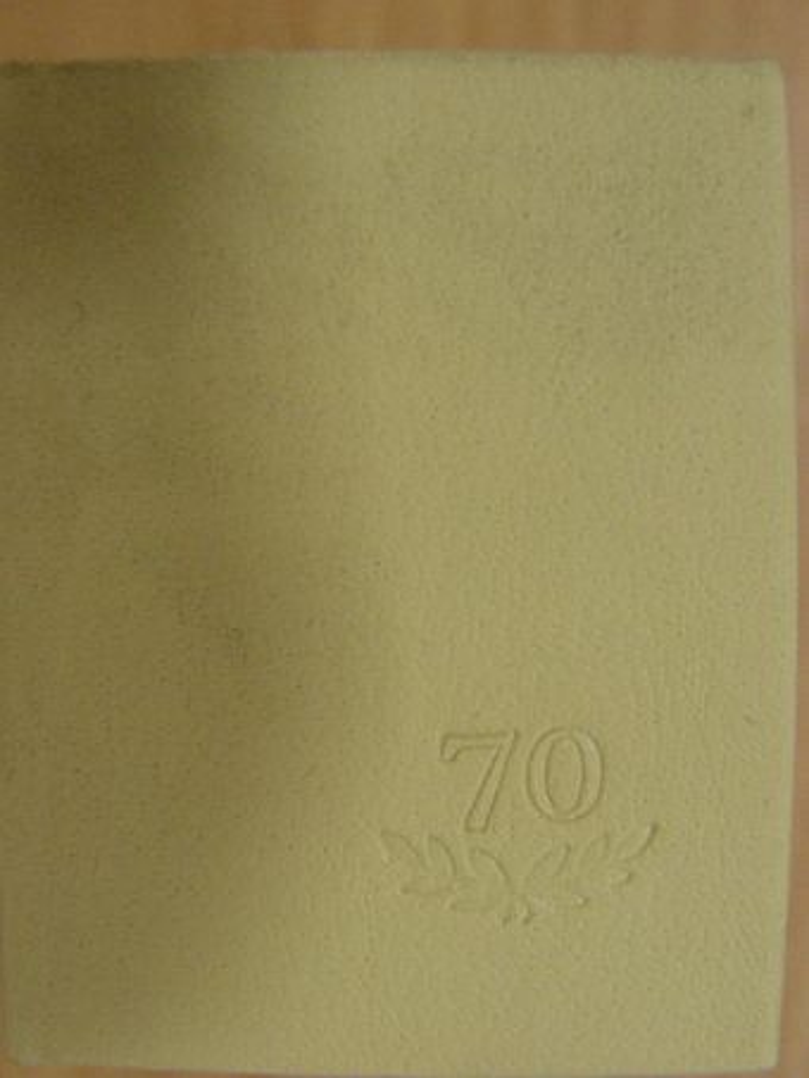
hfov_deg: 32.9
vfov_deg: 42.9
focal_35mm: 44
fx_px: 1370
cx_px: 404
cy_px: 539
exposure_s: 1/27.3
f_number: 3.5
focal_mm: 7.4
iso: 200
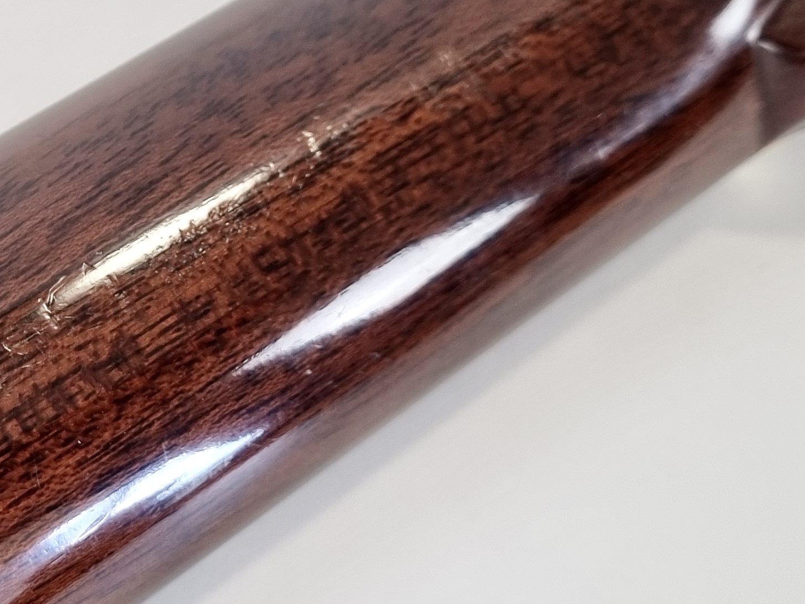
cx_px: 89
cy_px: 268
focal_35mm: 72
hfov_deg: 26.2
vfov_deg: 20.4
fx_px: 1674
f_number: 1.8
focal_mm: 5.4
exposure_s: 1/100
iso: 160
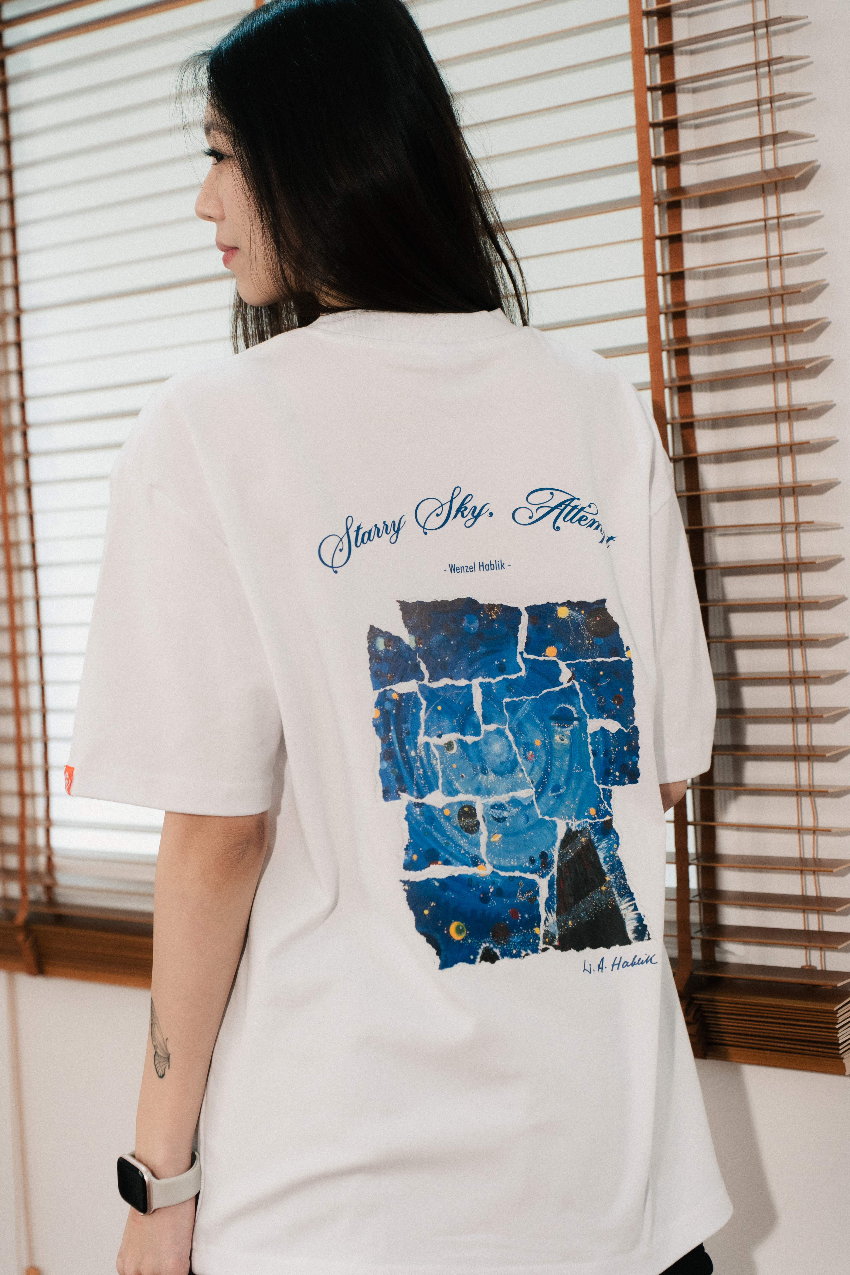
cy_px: 638
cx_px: 425
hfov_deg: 18.9
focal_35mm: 72
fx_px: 2550
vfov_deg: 28.1
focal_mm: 72
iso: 500
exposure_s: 1/100
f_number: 4
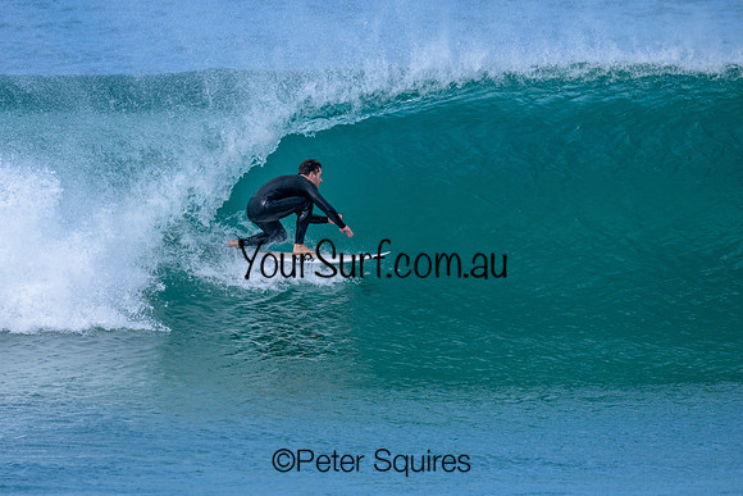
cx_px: 262
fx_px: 21399
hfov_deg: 2.0
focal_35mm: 1037
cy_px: 181
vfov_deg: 1.3
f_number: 6.3
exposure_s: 1/2000
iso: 450
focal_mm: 800
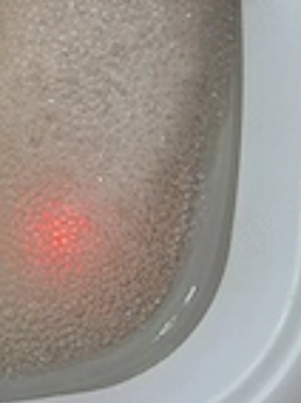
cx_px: -60
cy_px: -3
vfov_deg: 28.0
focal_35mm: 65
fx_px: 756
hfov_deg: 21.0
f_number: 1.8
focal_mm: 5.54
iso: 500
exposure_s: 1/25
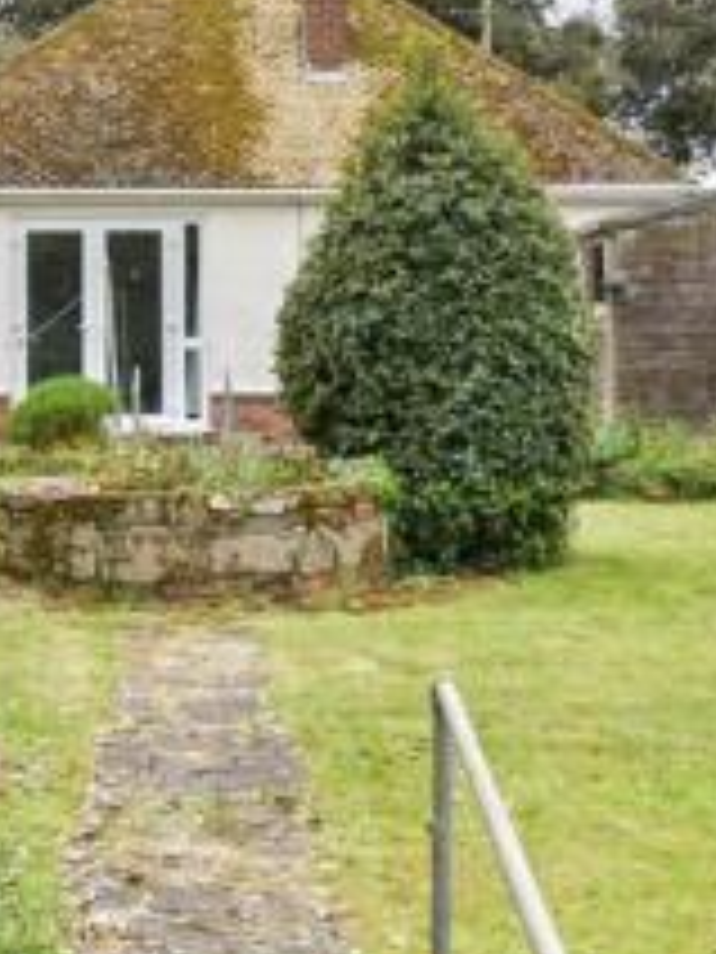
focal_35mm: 89
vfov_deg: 22.0
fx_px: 2455
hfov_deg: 16.5
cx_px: 200
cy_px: 349
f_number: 8
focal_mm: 20
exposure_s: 1/640
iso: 1000
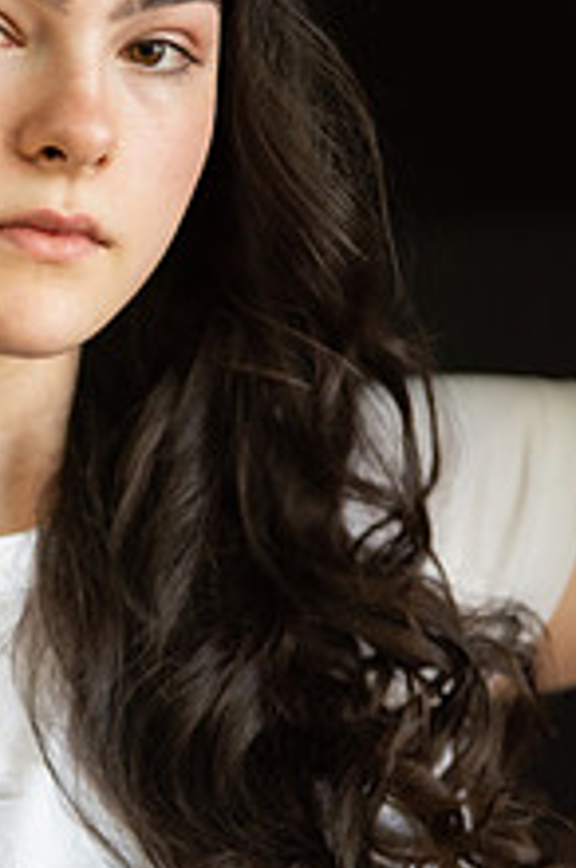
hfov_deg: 4.6
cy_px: 395
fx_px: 7150
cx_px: 24
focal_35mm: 297
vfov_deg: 6.9
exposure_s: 1/200
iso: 2000
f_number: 2.8
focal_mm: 145
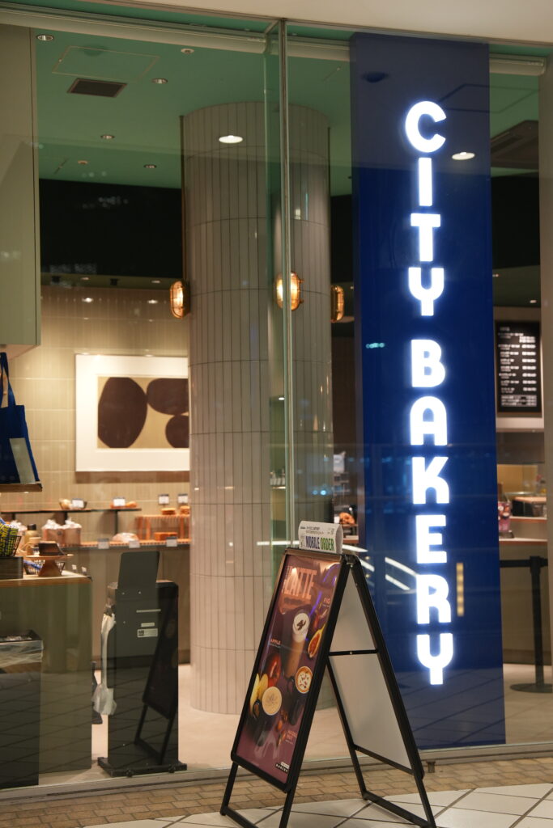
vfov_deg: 33.9
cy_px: 414
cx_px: 276
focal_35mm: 59
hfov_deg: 23.0
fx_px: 1359
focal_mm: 59
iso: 1600
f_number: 3.2
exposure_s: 1/160
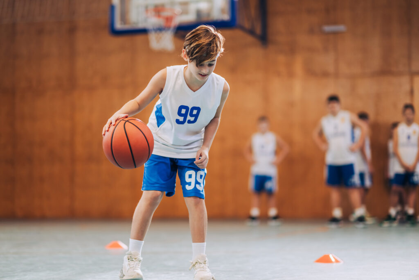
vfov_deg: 16.1
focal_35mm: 85
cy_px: 140
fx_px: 989
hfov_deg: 23.9
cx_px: 210
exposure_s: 1/500
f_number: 1.4
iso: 400
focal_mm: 85
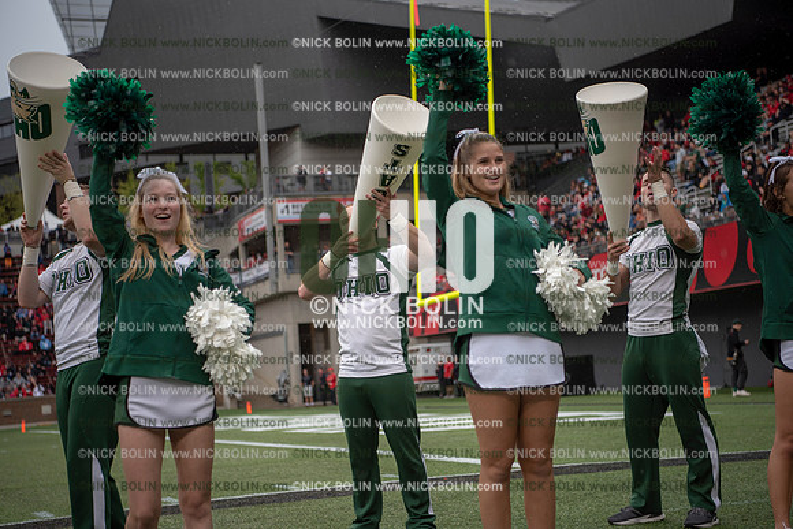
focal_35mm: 65
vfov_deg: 20.9
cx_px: 396
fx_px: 1432
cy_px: 264
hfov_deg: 31.0
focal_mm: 65
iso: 250
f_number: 2.8
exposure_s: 1/1000
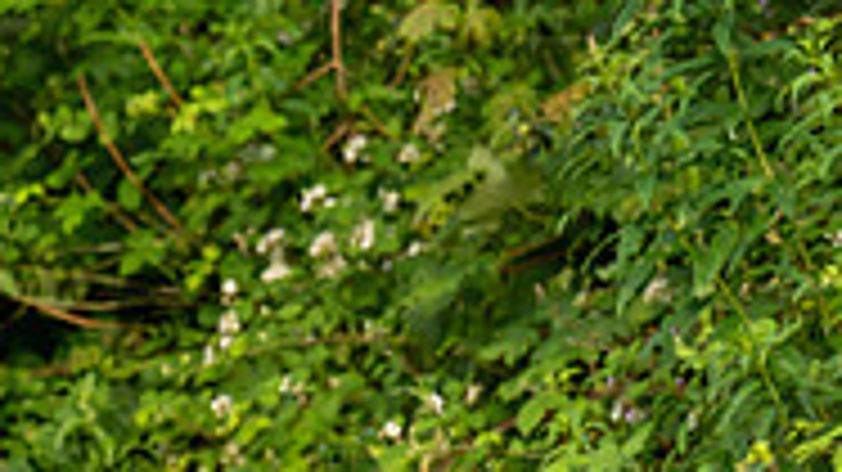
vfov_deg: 2.0
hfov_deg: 3.6
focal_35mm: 600
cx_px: -767
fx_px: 13390
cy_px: -280
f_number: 3.5
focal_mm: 121
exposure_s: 1/800
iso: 400
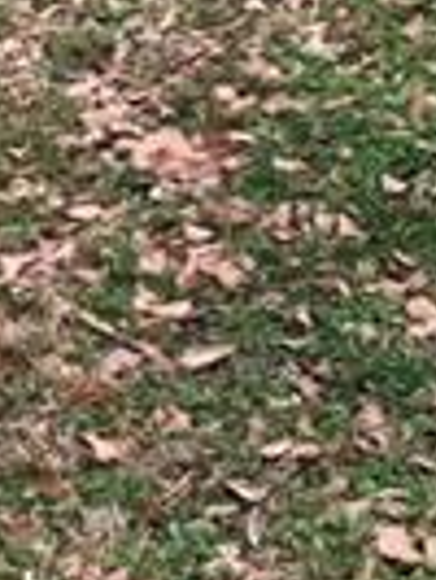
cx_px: -432
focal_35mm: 167
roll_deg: +0.9
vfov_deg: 11.6
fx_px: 2800
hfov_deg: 8.5
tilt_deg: -16.4
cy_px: -61
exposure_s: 1/30
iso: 25
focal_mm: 4.15
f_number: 2.2
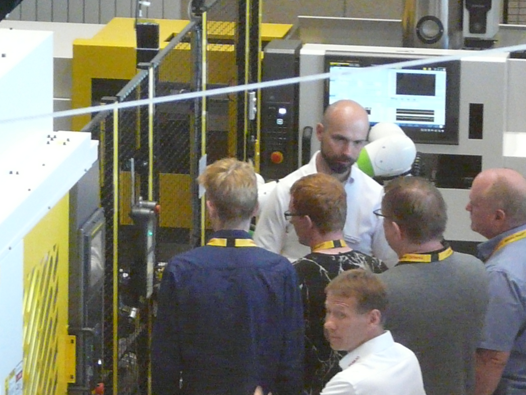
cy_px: 402
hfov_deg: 6.1
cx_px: 247
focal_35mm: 324
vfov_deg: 4.6
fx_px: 4923
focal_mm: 17.5
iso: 400
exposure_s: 1/30
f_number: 3.6
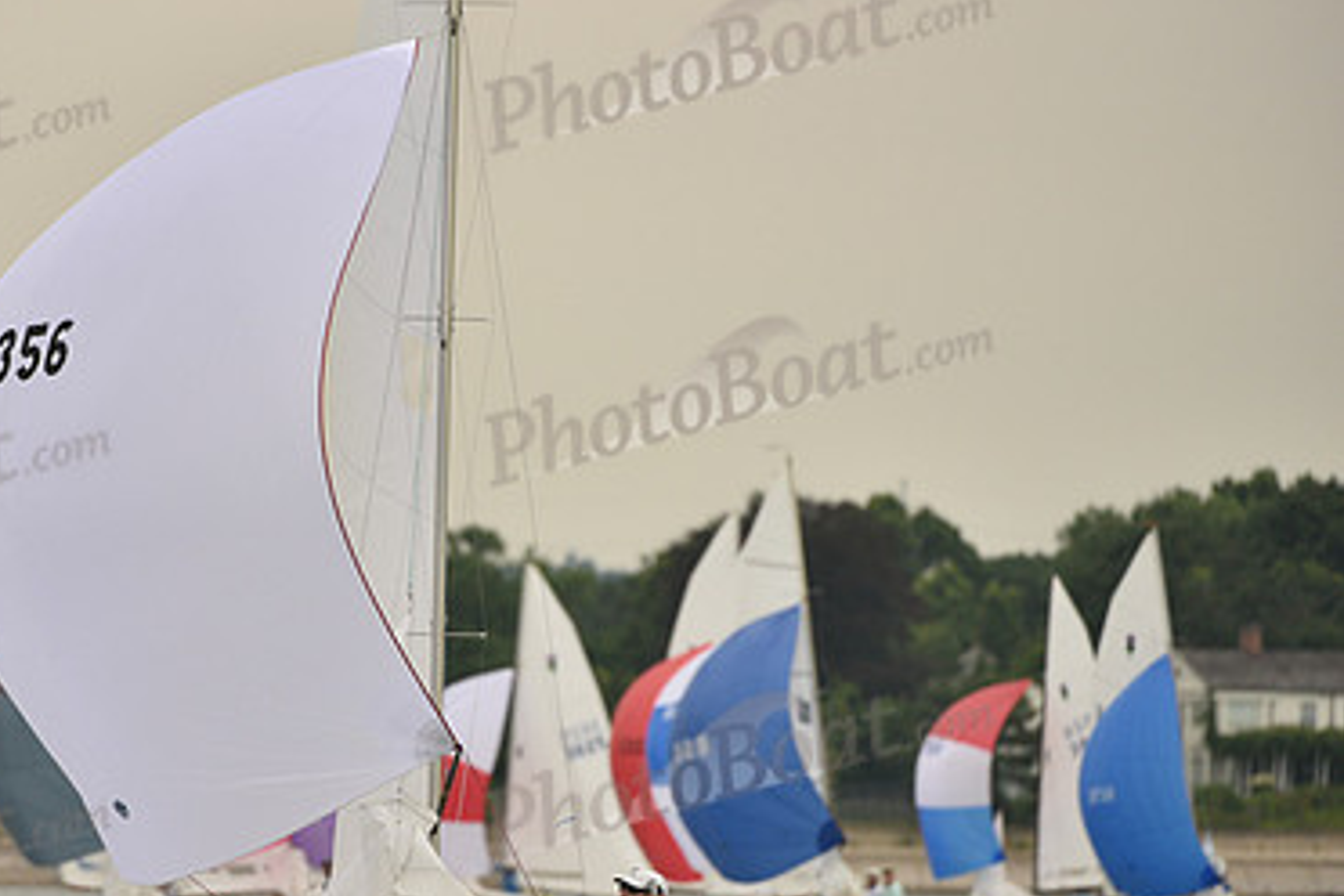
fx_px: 23257
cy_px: 630
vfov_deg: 2.2
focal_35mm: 623
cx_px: 300
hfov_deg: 3.3
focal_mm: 400
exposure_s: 1/1250
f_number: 5
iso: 320
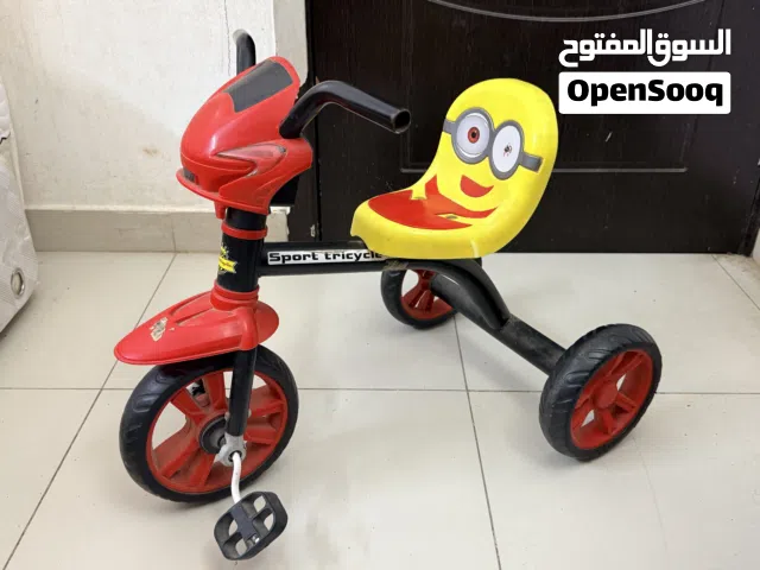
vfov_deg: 56.8
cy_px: 285
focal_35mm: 24
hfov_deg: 71.6
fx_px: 527
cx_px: 380
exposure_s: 1/50
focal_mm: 6.76
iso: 320
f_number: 1.78
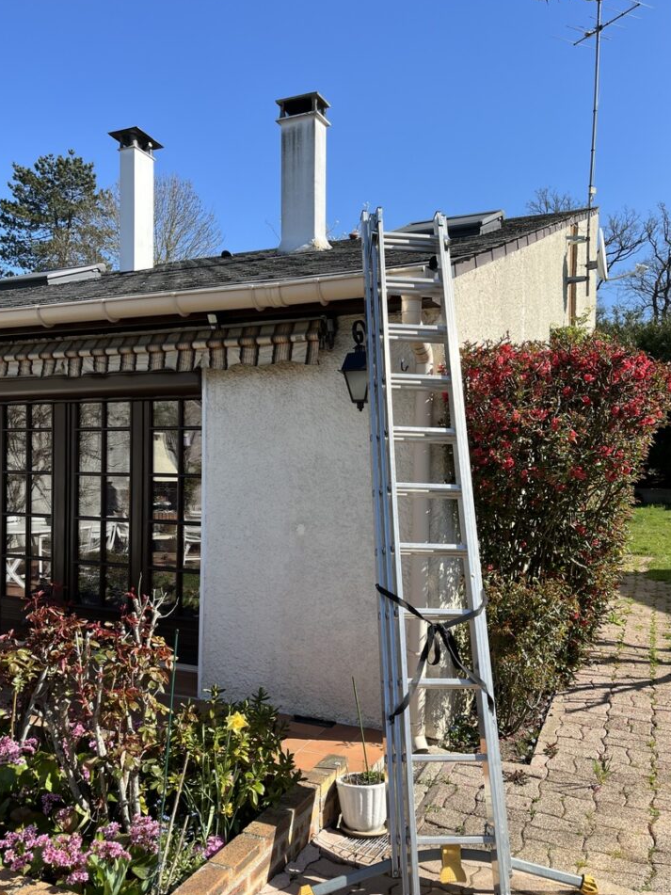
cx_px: 319
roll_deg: -1.8
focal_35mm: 28
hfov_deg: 49.7
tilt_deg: +3.5
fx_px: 724
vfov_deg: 63.4
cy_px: 471
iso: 50
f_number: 1.6
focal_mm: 5.1
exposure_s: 1/2137
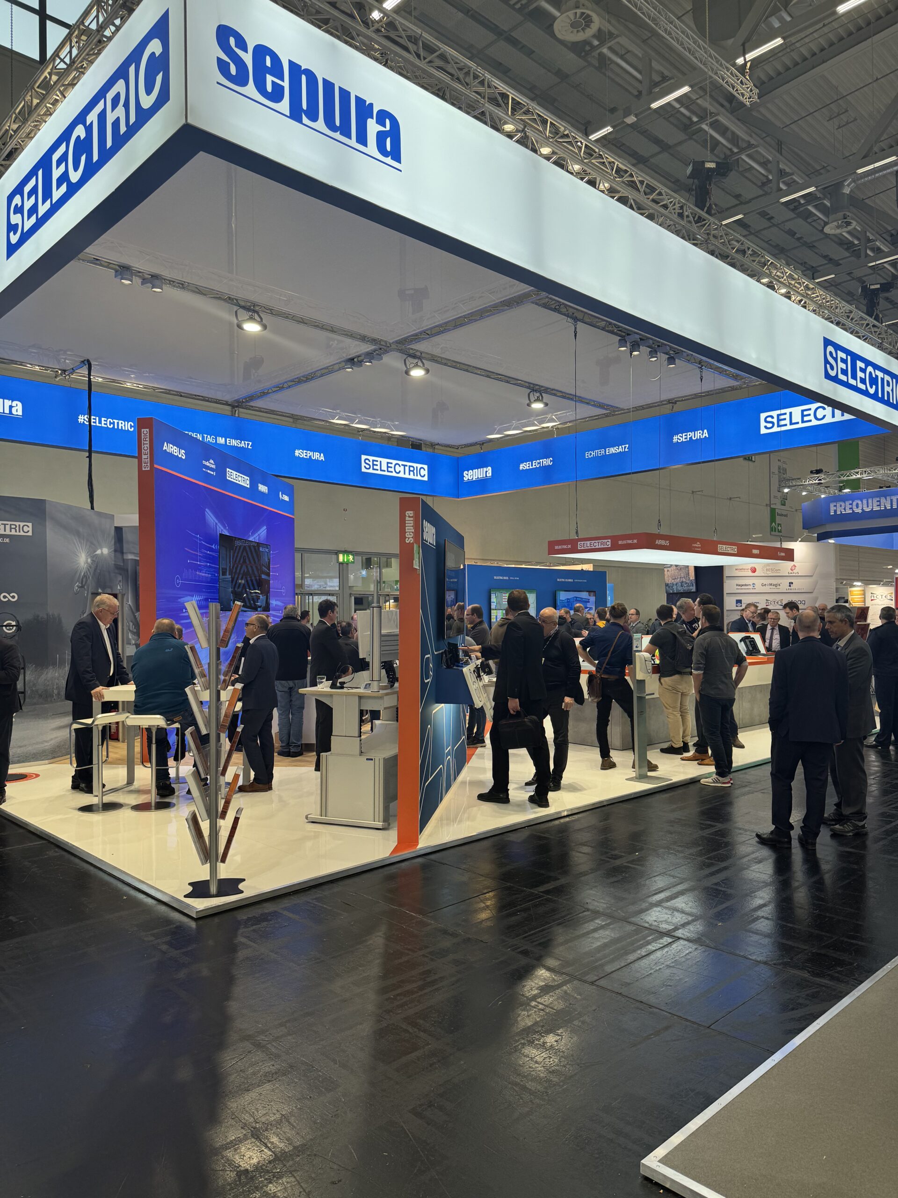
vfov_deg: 71.6
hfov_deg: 56.8
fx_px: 830
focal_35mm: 24
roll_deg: +0.6
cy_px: 599
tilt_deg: +0.5
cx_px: 449
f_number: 1.78
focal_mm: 6.86
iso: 80
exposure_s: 1/100
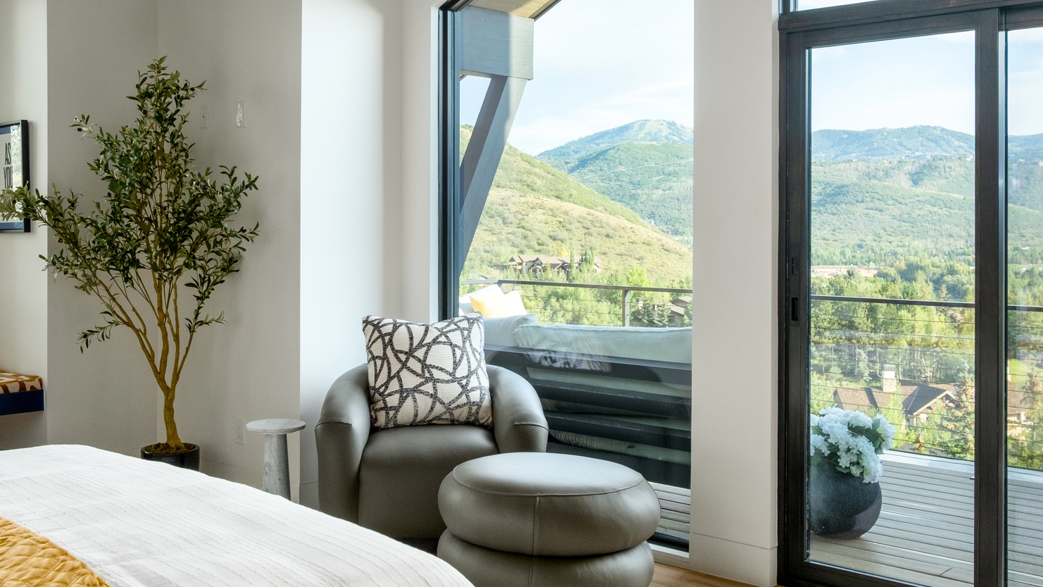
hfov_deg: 48.3
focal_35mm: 42
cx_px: 469
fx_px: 1162
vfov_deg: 28.3
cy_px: 236
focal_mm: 19.1
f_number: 6.4
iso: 400
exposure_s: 1/250
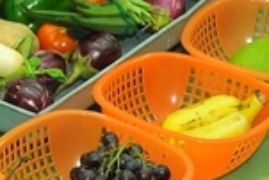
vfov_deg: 5.3
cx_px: -52
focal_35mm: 255
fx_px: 1907
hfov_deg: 8.0
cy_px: -233
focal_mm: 24
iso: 1000
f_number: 4.5
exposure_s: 1/80
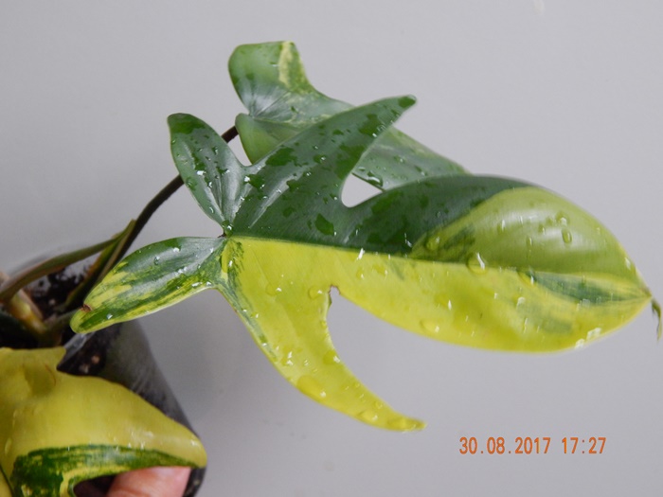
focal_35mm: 61
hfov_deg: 31.7
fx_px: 1168
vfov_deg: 24.0
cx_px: 332
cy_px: 248
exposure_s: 1/13
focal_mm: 10.9
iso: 400
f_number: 4
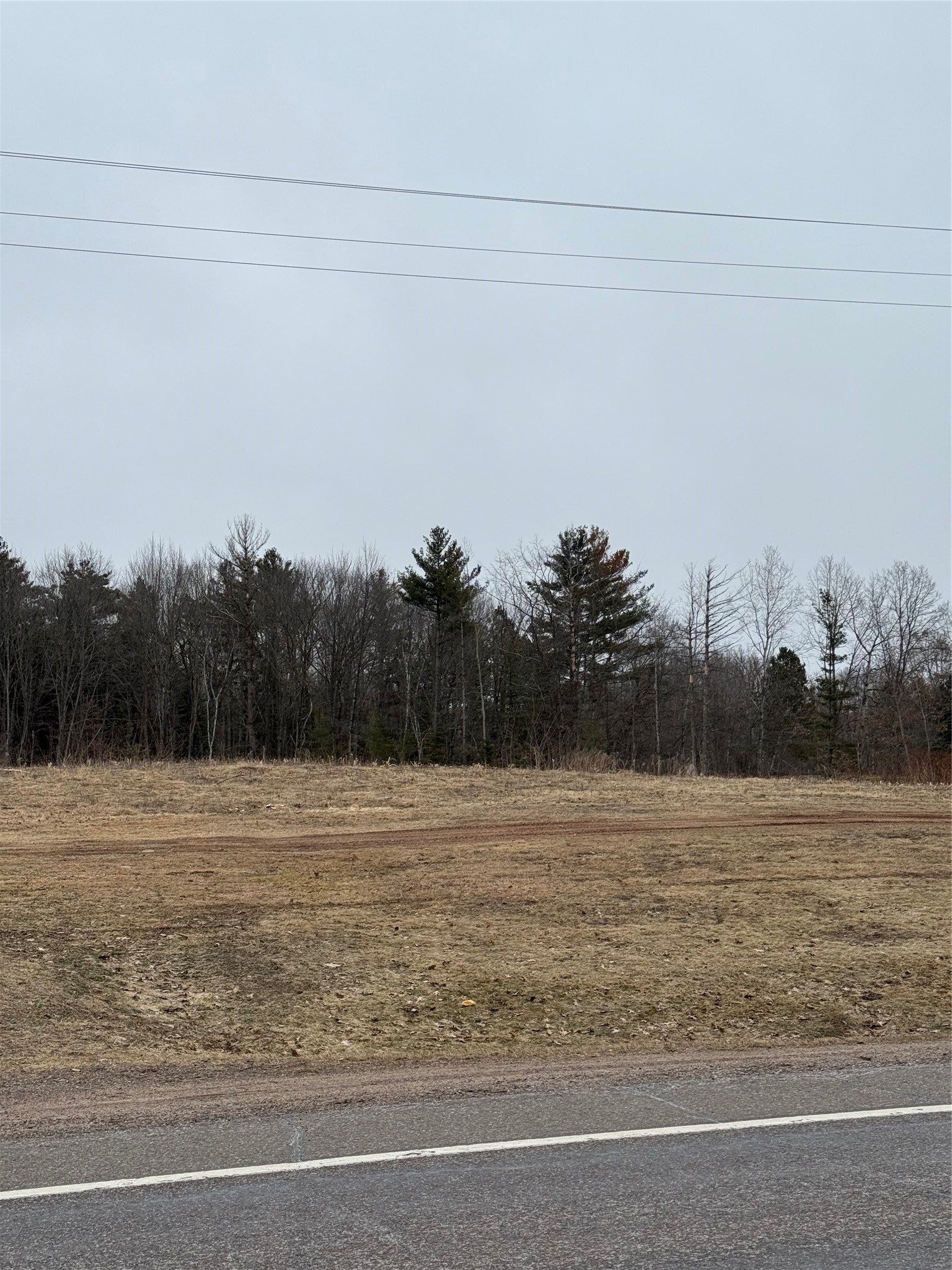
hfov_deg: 30.3
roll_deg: -0.3
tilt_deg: +5.6
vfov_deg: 39.7
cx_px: 476
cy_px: 635
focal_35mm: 48
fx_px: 1760
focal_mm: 6.76
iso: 64
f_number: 1.78
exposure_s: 1/733
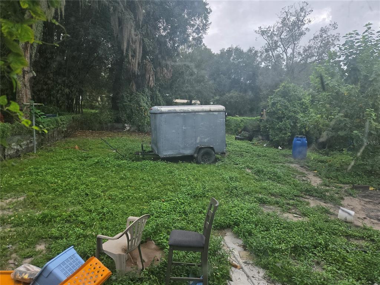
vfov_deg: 58.9
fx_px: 252
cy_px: 142
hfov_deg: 73.9
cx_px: 190
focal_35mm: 23
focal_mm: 5.4
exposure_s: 1/508
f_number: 1.8
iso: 125
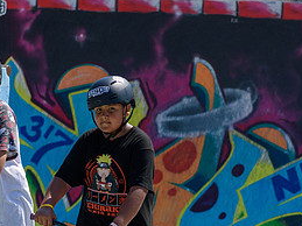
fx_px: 3950
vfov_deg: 3.3
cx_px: 47
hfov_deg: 4.4
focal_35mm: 453
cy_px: 202
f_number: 5.6
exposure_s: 1/2000
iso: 250
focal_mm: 140
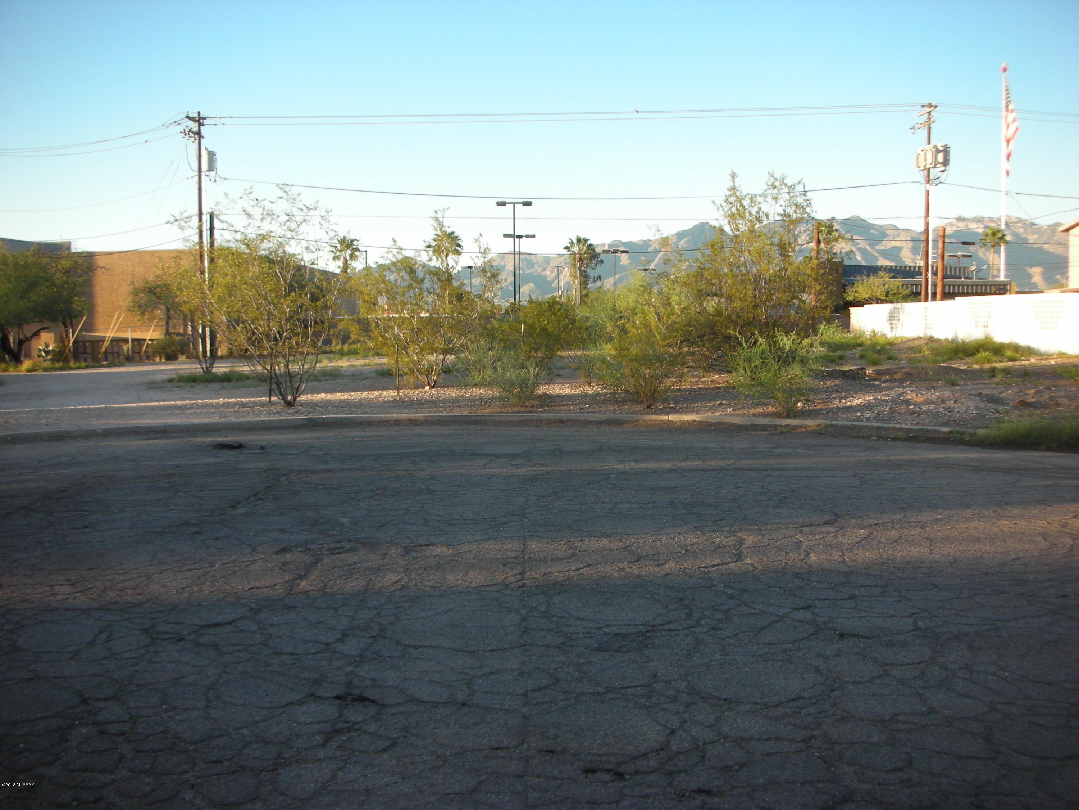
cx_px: 540
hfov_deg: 52.6
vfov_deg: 40.7
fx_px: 1091
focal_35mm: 35
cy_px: 405
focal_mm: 5.8
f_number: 3
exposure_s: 1/126
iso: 50
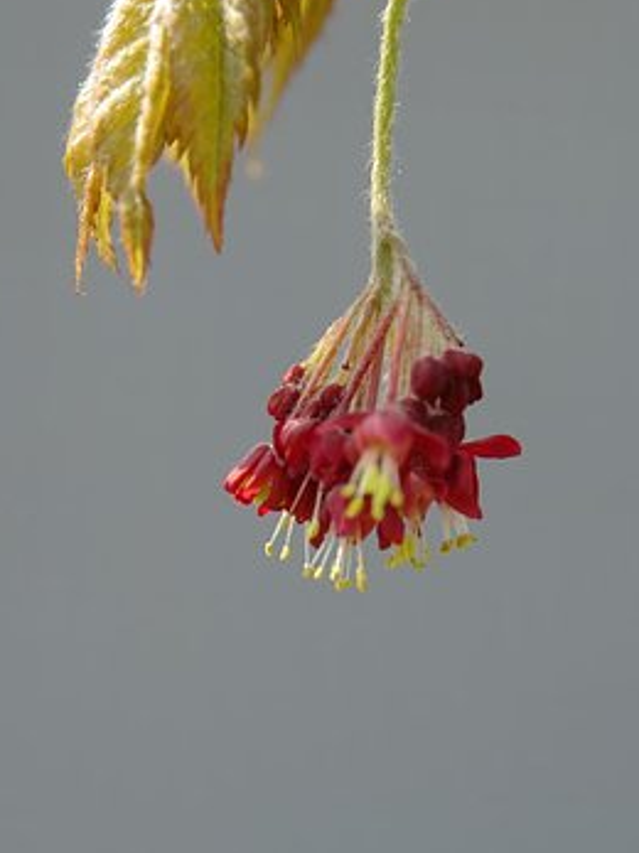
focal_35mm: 160
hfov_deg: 9.3
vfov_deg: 12.4
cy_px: 514
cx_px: 320
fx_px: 3933
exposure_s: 1/320
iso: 200
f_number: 6.3
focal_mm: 75
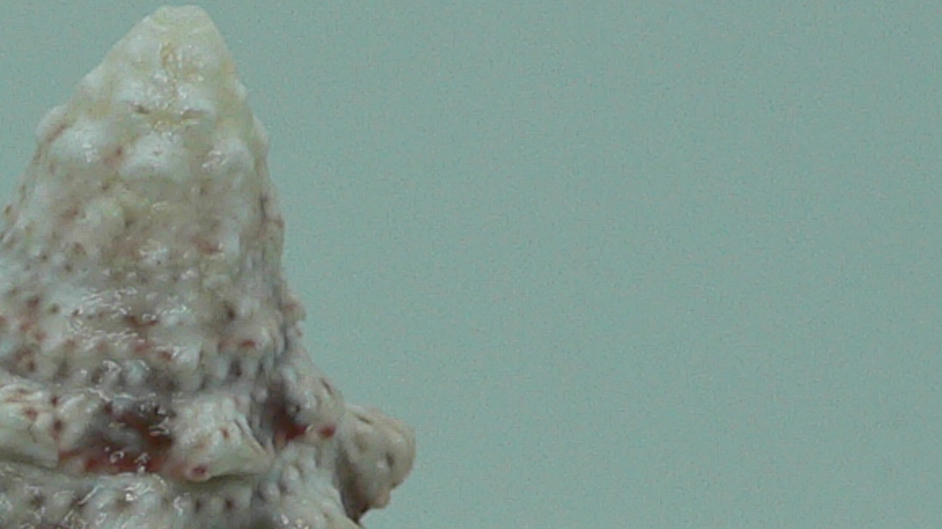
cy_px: 840
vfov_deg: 8.9
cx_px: 28
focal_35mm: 133
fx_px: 3322
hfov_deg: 15.9
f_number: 2.8
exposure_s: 1/60
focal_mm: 4.6
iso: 80
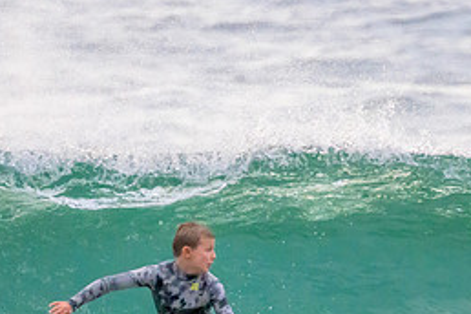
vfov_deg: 0.8
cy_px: 337
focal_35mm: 1795
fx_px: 23483
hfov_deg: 1.1
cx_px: 190
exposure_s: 1/2000
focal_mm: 800
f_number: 11
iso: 14400
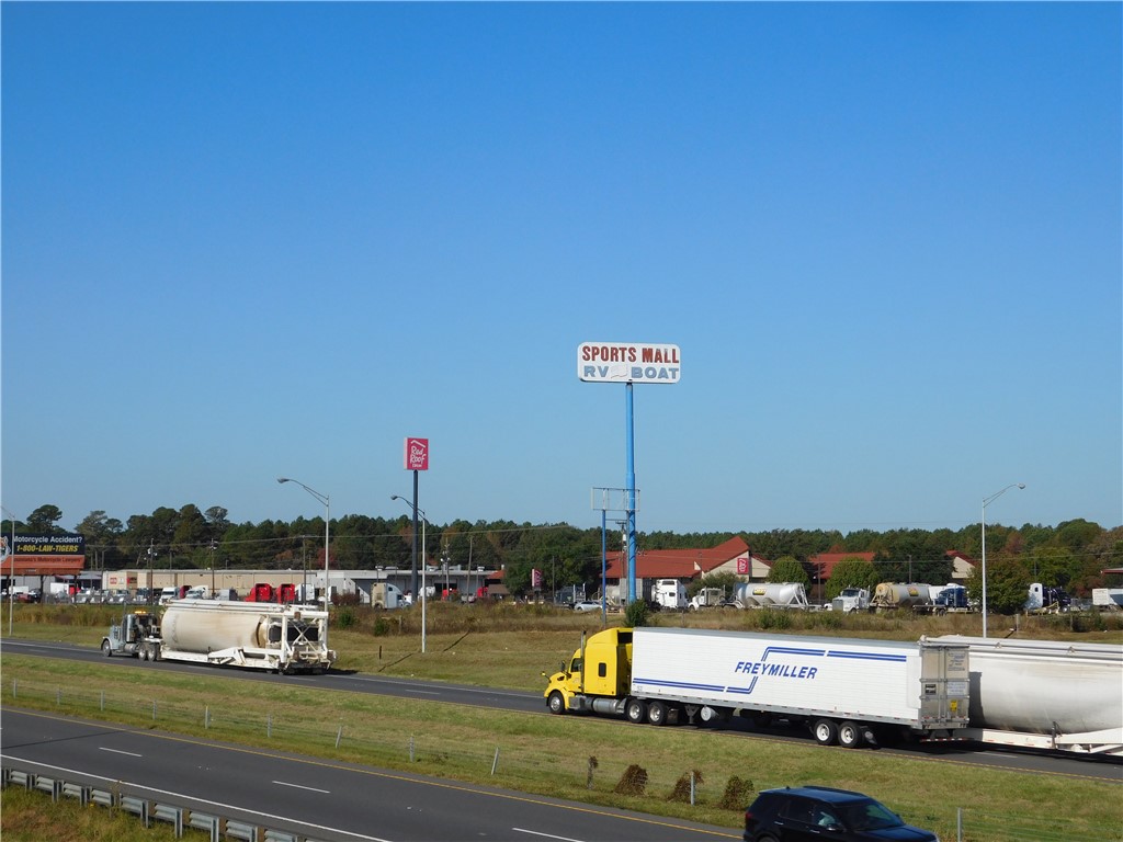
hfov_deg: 32.7
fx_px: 1914
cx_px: 562
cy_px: 421
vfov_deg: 24.8
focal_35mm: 59
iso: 125
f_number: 8
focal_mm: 10.4
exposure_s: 1/500
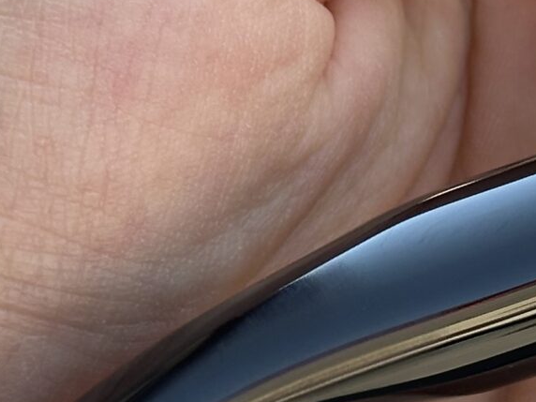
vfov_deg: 6.9
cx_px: 594
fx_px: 3329
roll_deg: -2.6
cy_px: 95
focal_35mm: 215
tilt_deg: -24.3
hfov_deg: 9.1
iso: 64
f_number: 1.78
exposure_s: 1/491
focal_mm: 6.86
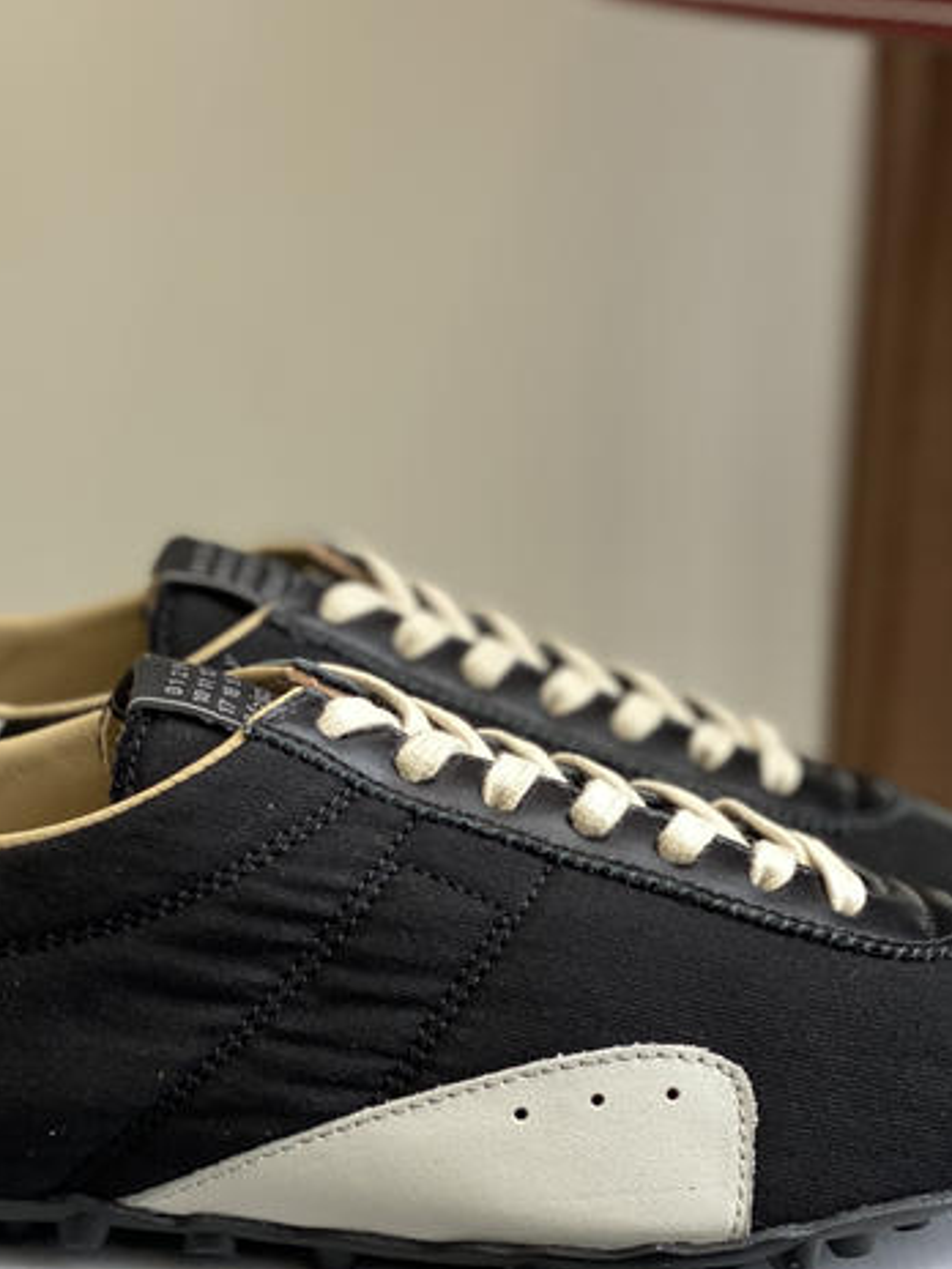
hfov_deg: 15.2
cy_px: 941
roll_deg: -2.0
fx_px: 3557
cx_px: 364
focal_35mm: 97
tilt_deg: -17.3
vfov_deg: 20.1
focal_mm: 6
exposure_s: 1/122
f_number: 2
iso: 40
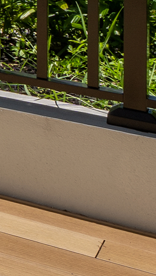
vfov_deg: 15.0
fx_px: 927
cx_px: -744
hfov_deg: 5.4
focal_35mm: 126
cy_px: -204
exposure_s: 1/125
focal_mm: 14
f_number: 11
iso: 80
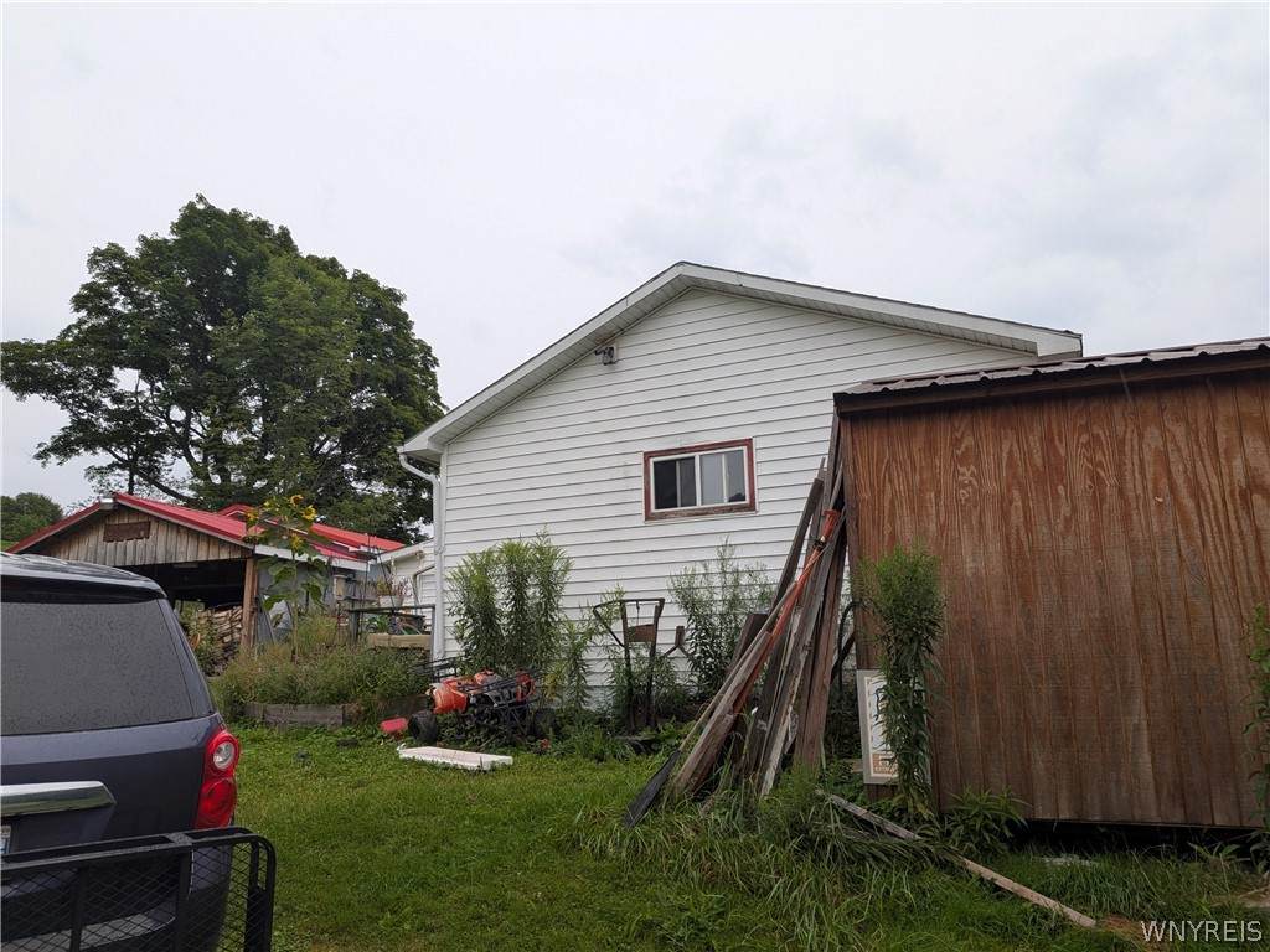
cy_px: 476
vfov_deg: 56.8
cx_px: 635
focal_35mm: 24
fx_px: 881
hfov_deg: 71.6
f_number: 1.7
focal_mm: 4.53
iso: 28
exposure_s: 1/253
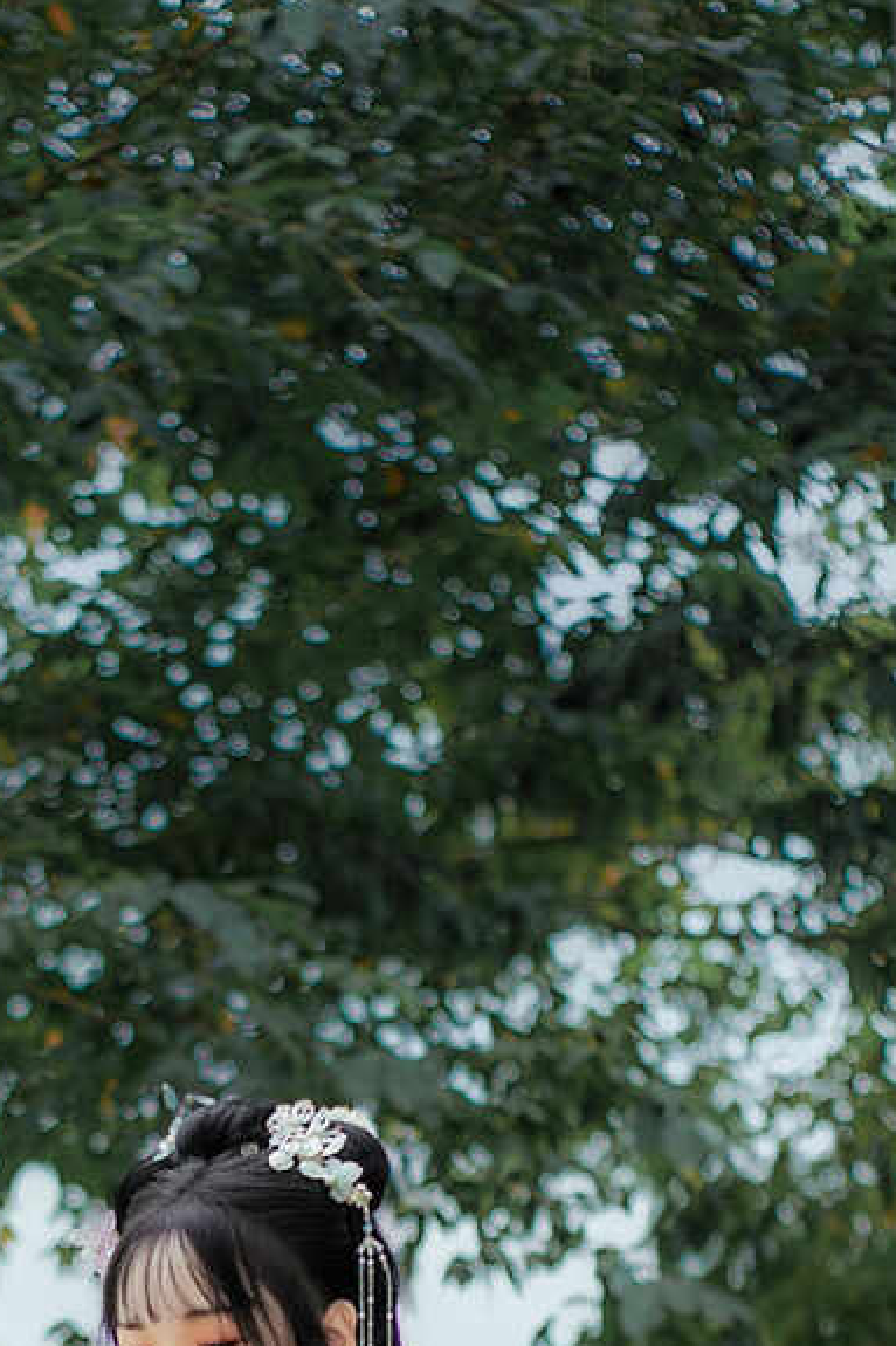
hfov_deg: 10.0
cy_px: 1537
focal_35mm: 137
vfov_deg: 14.6
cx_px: 187
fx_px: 5117
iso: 100
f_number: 2.2
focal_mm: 50
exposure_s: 1/125
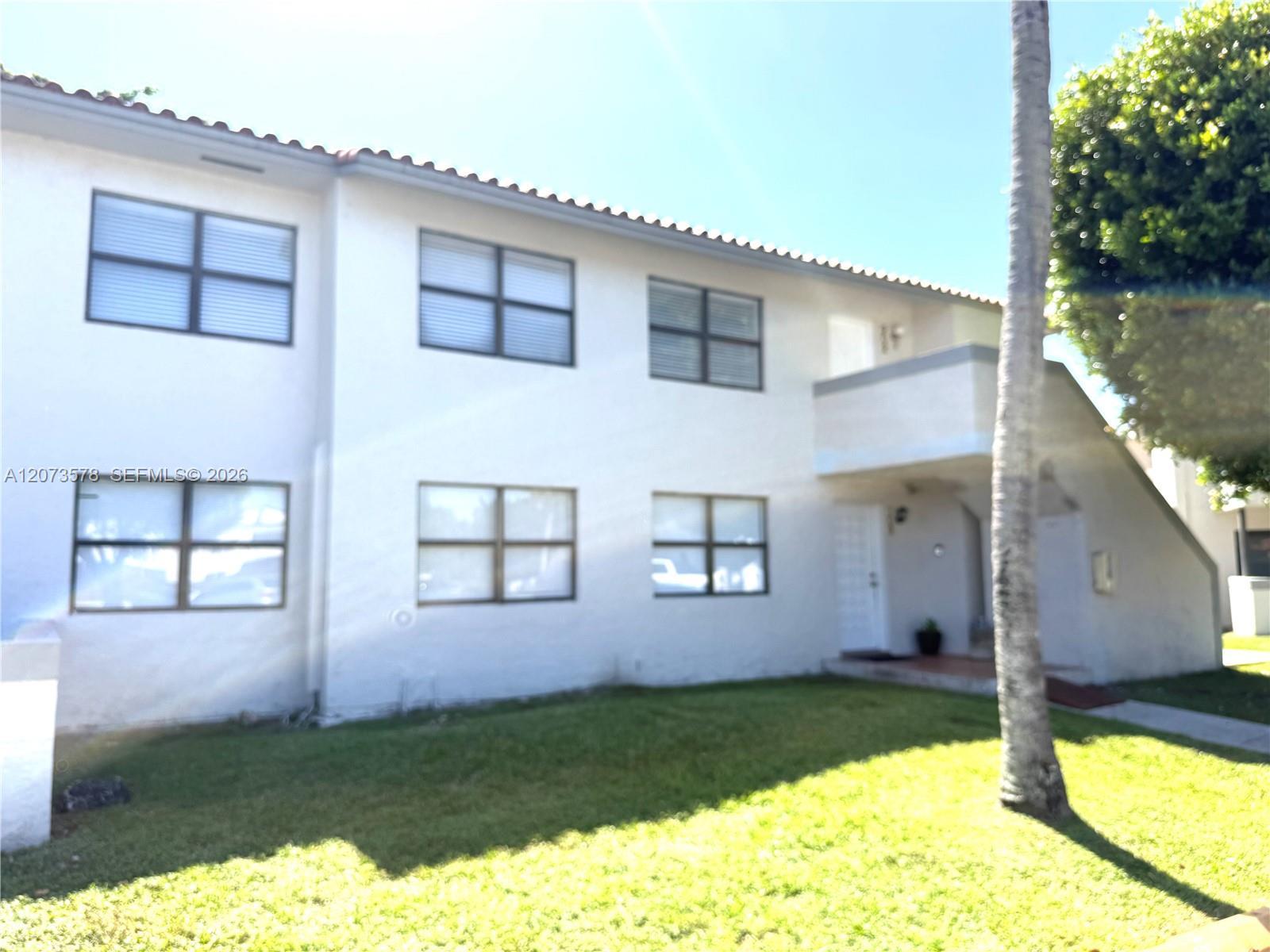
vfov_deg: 56.8
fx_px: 881
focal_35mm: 24
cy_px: 476
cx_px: 635
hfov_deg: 71.6
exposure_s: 1/1493
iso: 80
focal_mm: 6.76
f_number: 1.78
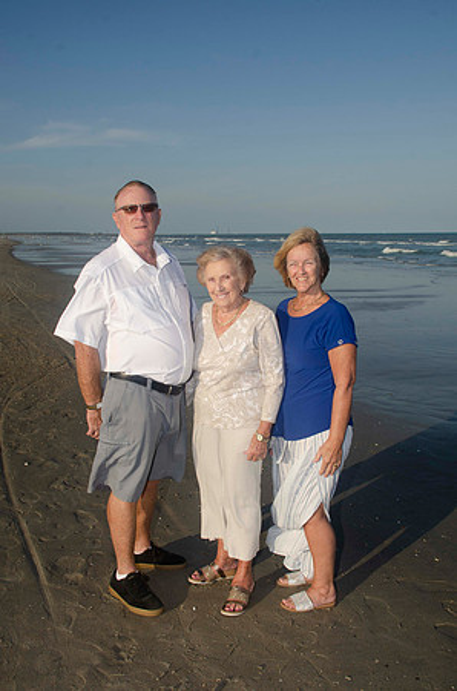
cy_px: 346
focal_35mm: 33
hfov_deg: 39.8
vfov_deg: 57.3
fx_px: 631
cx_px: 228
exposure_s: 1/250
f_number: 10
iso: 100
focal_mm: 22
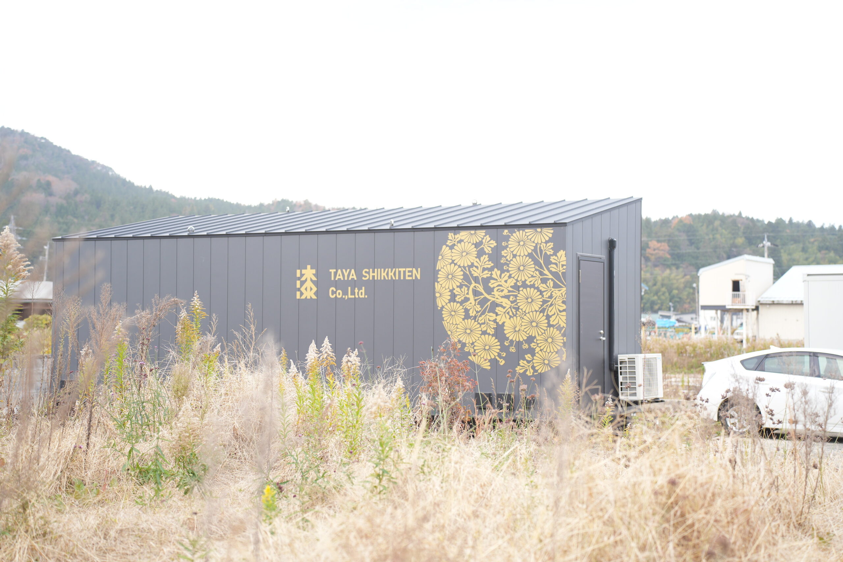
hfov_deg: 33.4
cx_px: 422
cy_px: 281
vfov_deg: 22.6
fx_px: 1405
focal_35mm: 60
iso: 100
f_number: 2.8
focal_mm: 60
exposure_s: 1/100
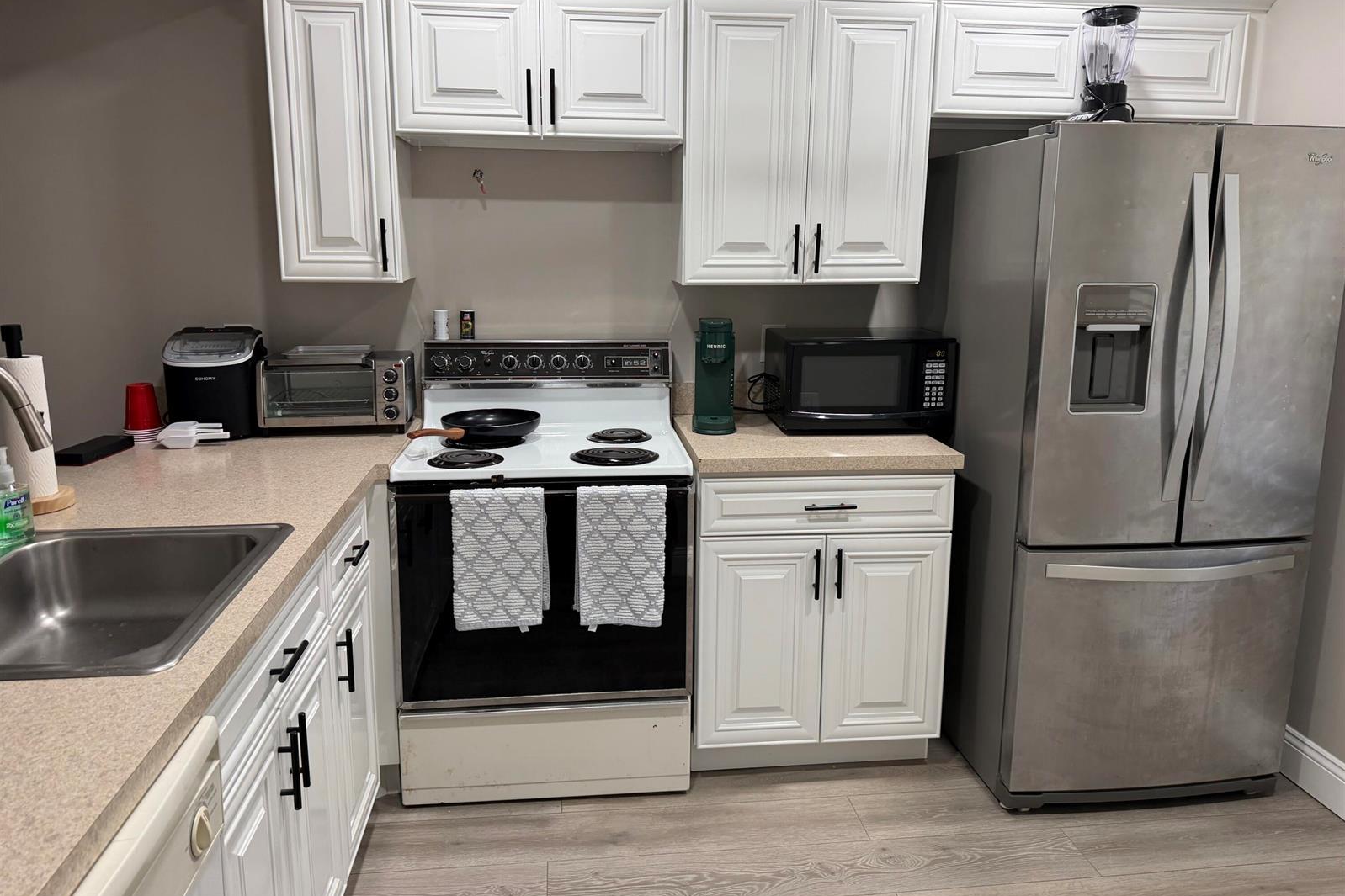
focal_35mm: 25
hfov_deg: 71.5
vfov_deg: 51.2
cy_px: 416
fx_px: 934
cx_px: 672
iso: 160
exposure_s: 1/120
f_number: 1.78
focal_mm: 6.76
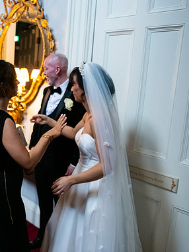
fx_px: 298
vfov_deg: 45.8
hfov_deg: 33.1
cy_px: 126
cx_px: 15
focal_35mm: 41
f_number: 3.5
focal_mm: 28
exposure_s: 1/160
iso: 1600
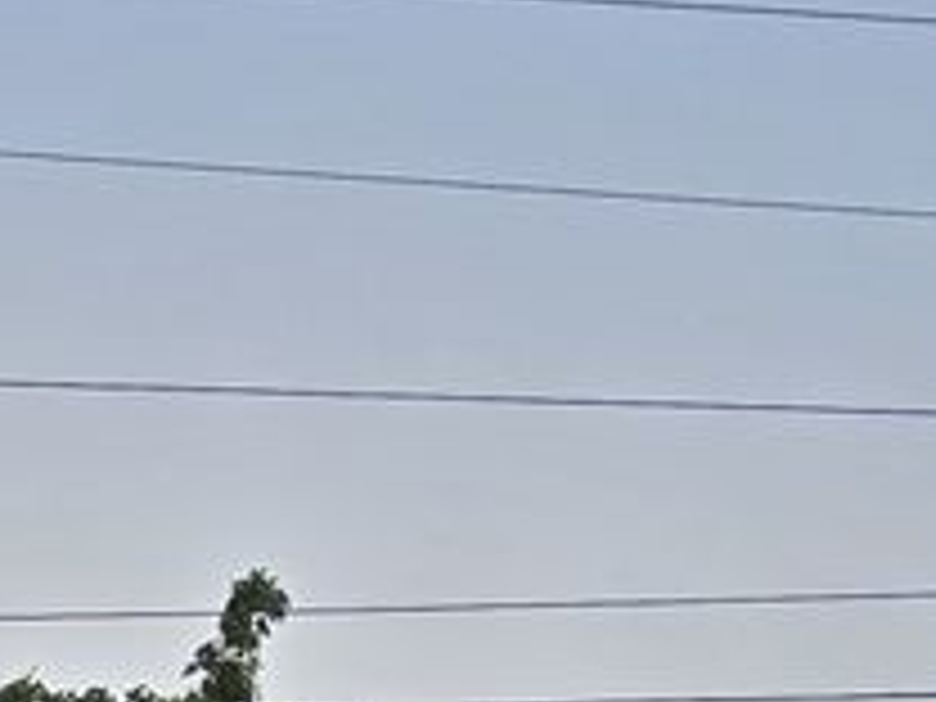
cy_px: 1706
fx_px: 2163
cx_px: -225
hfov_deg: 22.3
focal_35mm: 80
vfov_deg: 13.4
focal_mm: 2.2
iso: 50
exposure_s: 1/177
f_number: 2.2
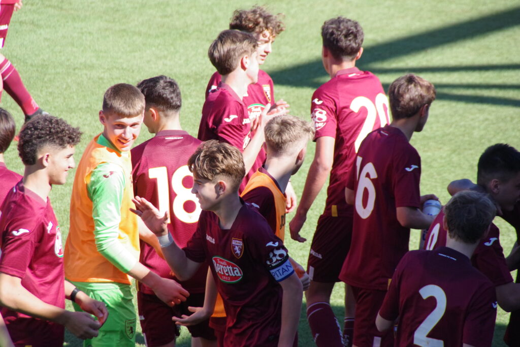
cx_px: 260
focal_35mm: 375
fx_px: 5417
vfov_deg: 3.7
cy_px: 174
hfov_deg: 5.5
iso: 1600
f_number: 9
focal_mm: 250
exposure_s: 1/1000
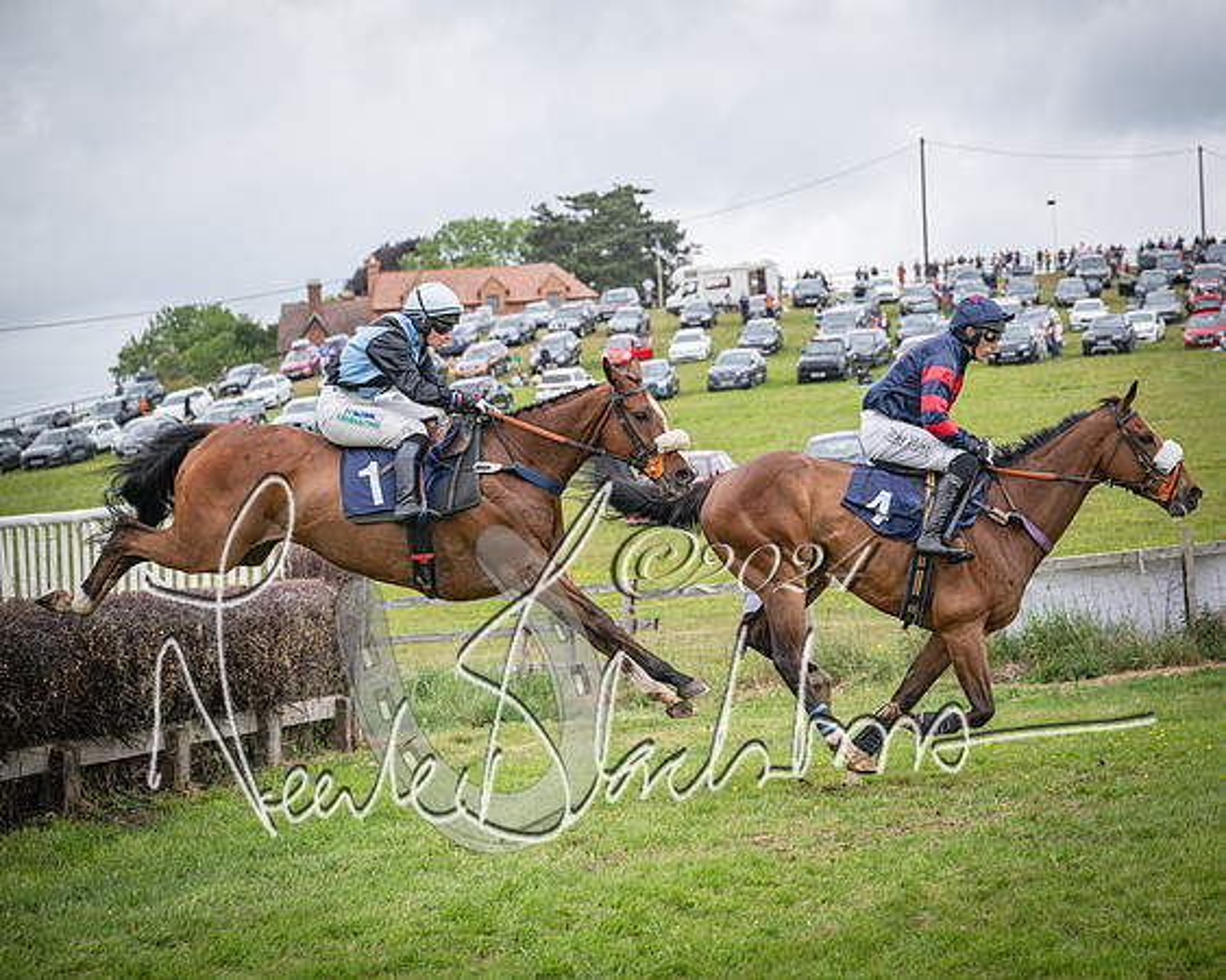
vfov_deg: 19.4
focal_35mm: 79
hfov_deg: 24.2
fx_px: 2859
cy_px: 490
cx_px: 736
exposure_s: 1/1600
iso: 400
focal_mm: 70
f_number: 4
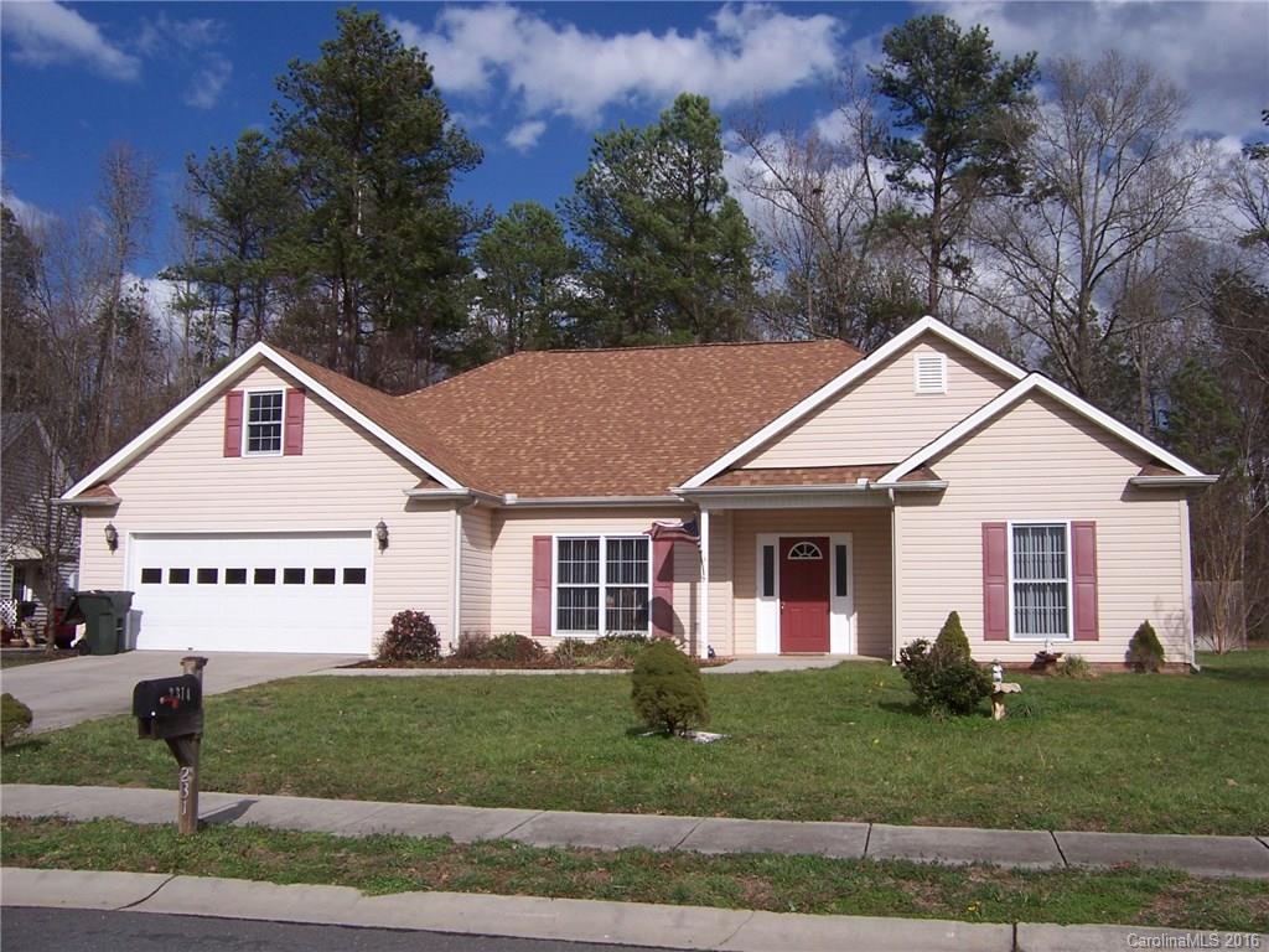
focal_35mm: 33
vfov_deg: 42.9
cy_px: 476
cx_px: 634
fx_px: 1210
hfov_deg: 55.4
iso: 80
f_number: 5.6
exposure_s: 1/750
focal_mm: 5.5
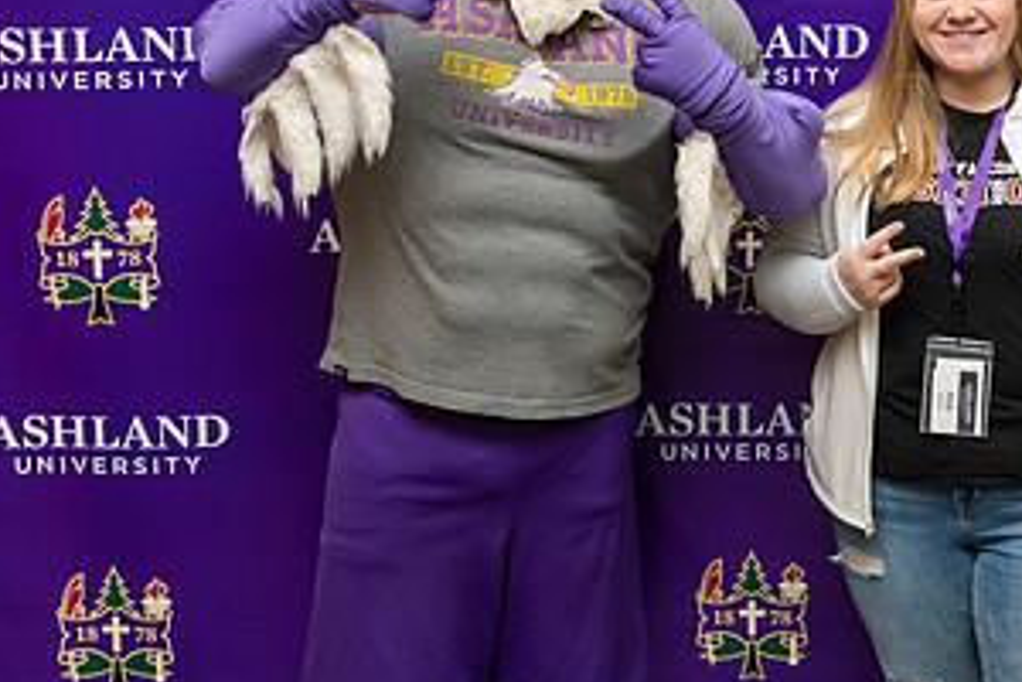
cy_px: 124
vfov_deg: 15.6
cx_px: 818
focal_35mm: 87
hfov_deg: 23.0
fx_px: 2470
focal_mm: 45
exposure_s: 1/160
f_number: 5
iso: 800
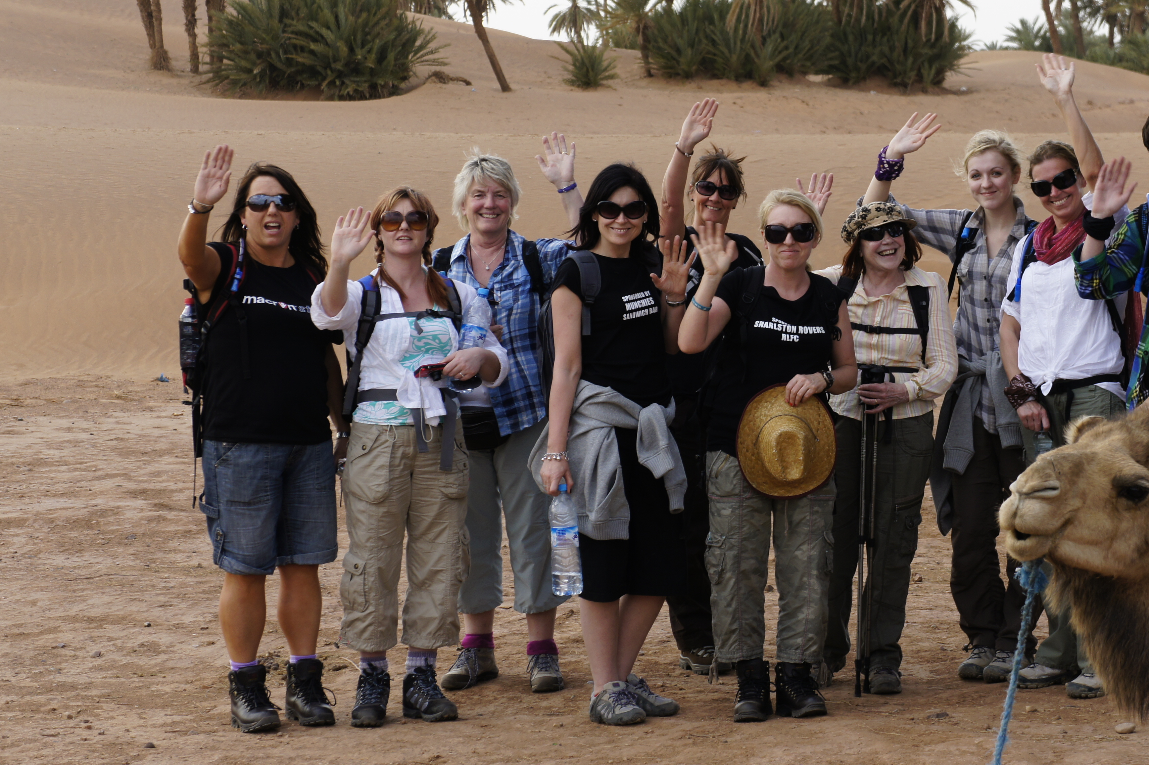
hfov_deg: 18.5
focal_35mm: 111
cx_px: 718
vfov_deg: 12.4
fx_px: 3530
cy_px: 310
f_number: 6.3
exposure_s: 1/125
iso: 200
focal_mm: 55
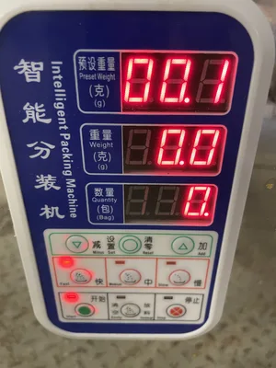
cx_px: 138
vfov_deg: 67.3
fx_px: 276
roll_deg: -1.4
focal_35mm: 26
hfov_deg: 53.1
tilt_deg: -29.5
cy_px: 184
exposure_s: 1/40
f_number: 1.6
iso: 400
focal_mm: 4.2
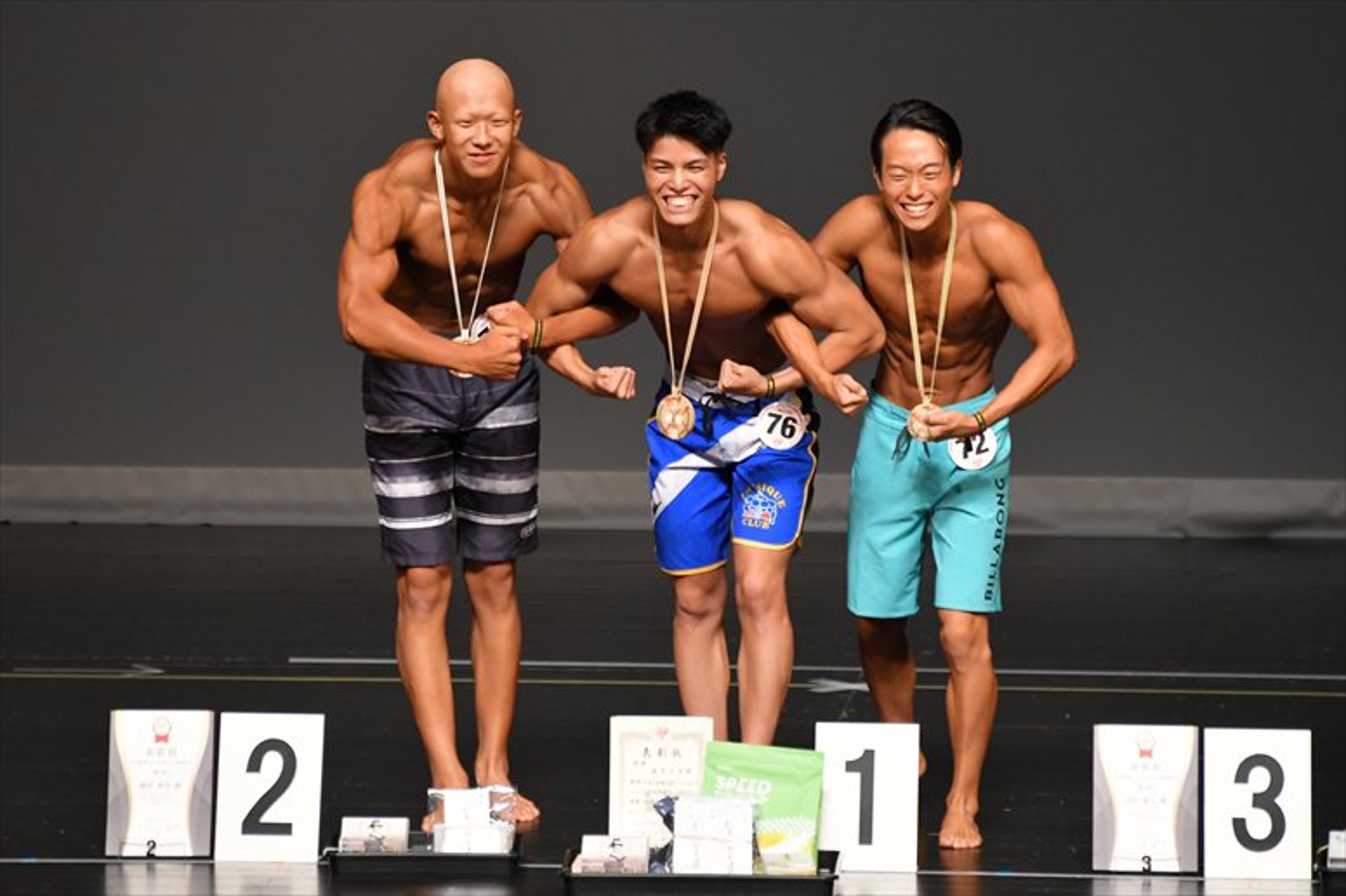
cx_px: 673
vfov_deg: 3.7
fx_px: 14014
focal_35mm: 375
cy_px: 448
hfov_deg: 5.5
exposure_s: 1/400
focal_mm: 250
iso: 2000
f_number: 5.6
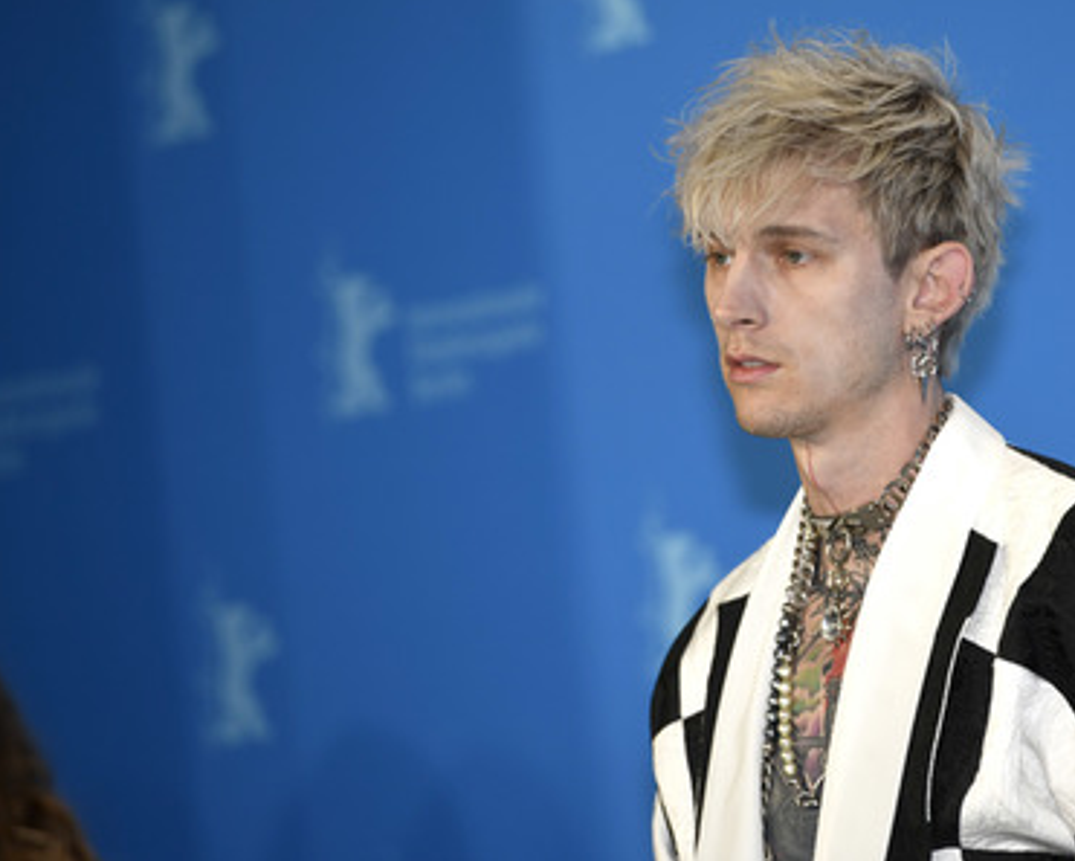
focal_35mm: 228
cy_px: 429
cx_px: 619
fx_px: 7256
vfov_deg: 6.8
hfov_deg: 8.5
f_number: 3.5
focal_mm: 200
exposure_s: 1/400
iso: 640
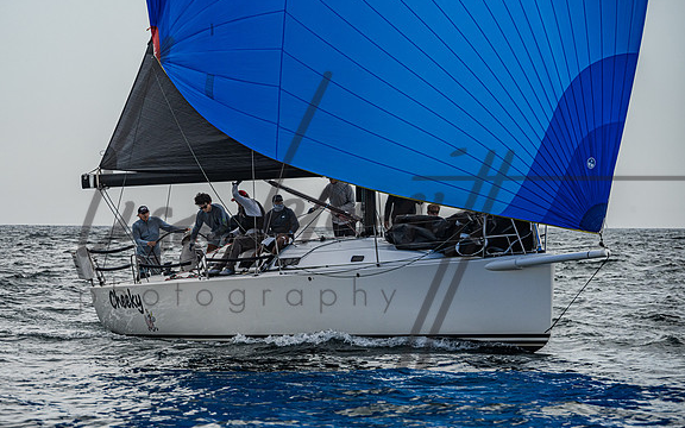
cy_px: 210
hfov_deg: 9.1
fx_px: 4312
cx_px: 285
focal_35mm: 231
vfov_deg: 5.7
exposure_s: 1/3200
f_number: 8
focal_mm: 190
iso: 400
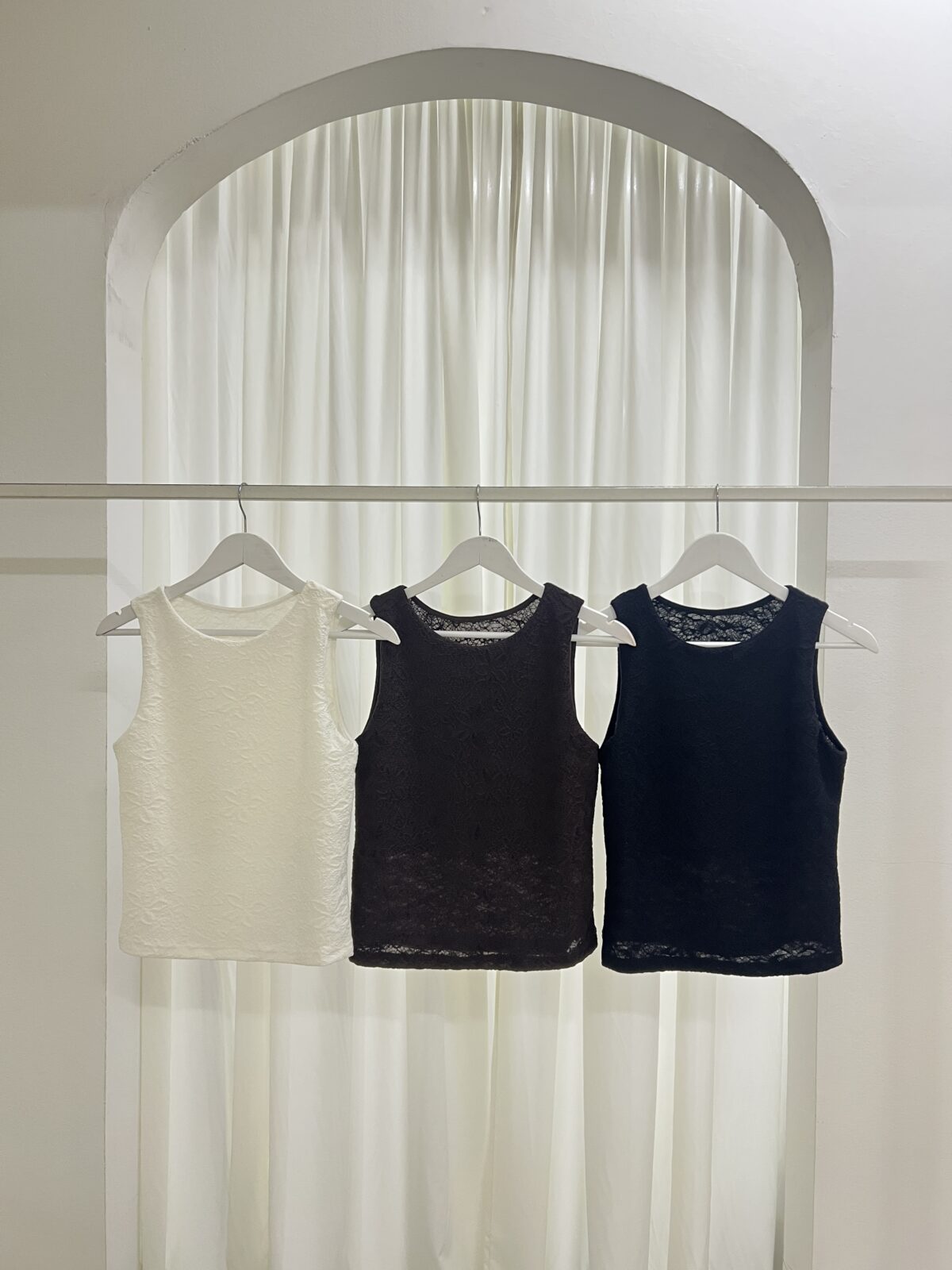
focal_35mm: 26
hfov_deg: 53.1
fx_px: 953
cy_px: 635
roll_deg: +0.7
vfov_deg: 67.3
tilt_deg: -0.7
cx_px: 476
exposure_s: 1/50
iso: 160
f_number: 1.5
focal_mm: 5.7
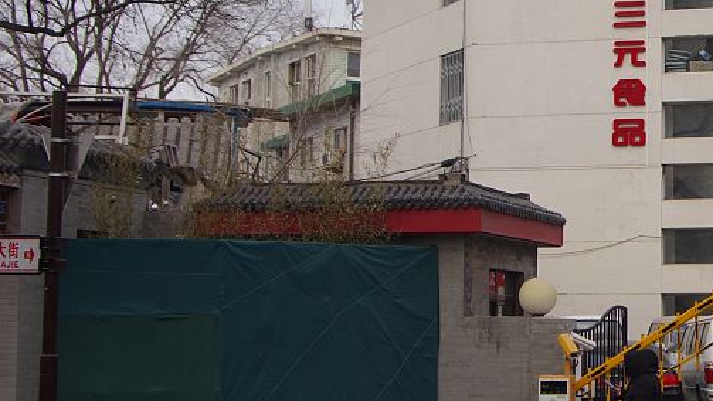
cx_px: 720
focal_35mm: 85
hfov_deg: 23.9
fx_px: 1607
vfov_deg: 14.2
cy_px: 170
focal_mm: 34
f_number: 5.6
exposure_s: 1/320
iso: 400
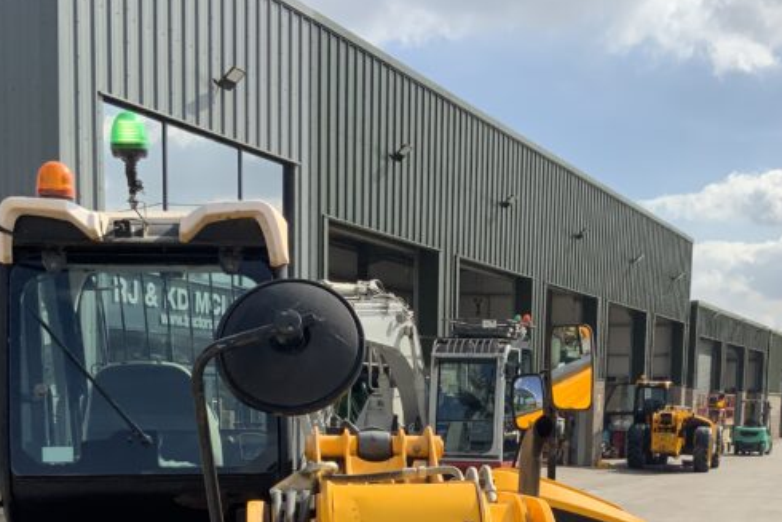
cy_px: 576
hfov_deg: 31.8
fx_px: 1369
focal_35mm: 63
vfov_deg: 20.6
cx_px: 476
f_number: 1.8
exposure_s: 1/1848
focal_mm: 3
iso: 16
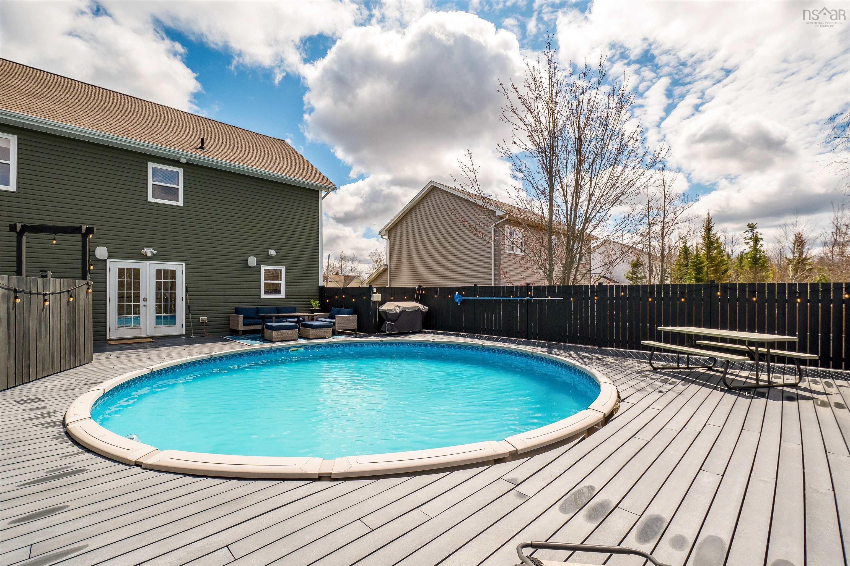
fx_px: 354
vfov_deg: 77.3
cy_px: 283
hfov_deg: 100.4
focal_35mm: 15
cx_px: 425
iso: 400
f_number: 6.3
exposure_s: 1/2500
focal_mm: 10
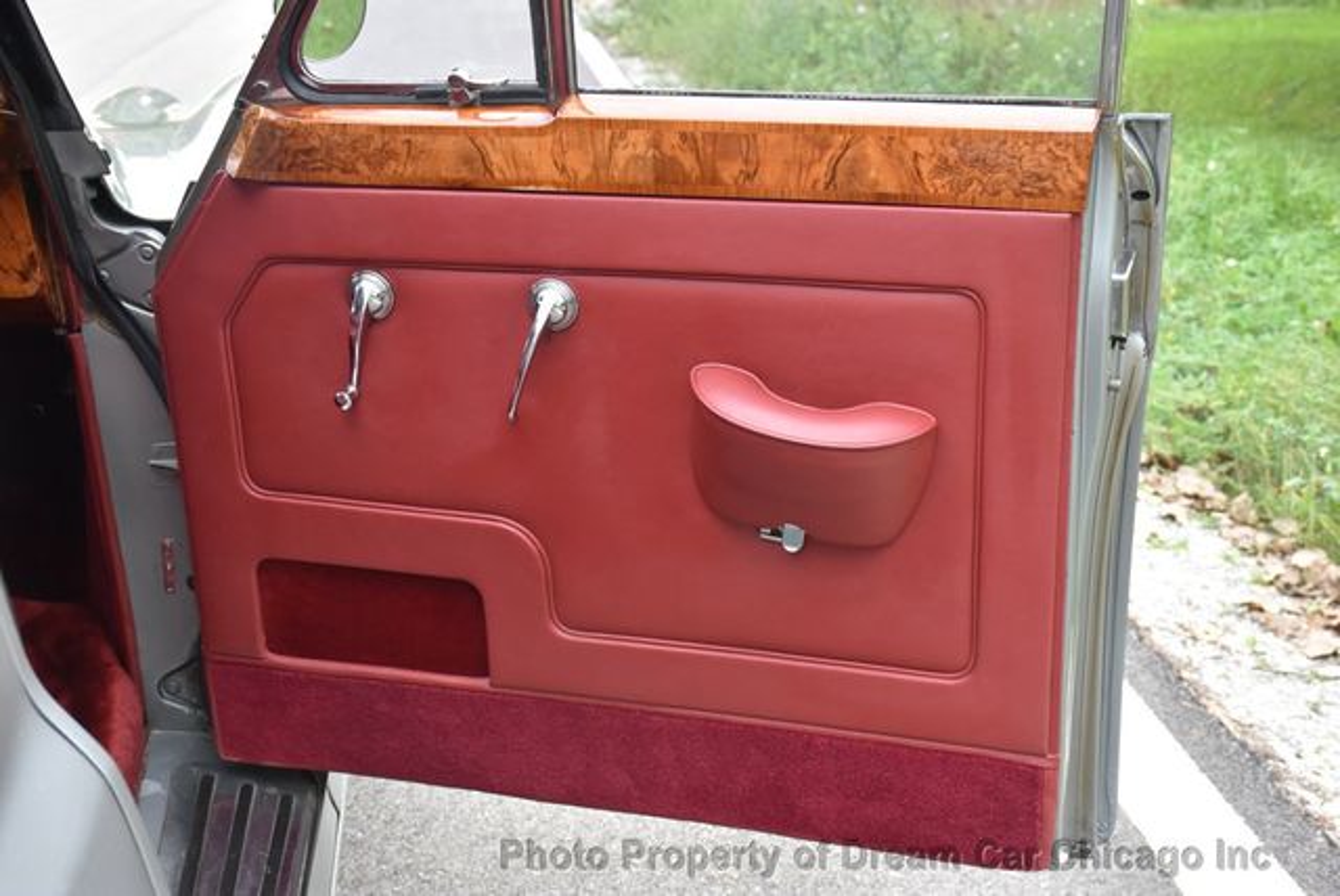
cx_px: 670
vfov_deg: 28.1
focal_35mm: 48
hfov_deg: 41.1
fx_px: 1788
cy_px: 448
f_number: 5.6
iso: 800
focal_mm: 32
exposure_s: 1/125
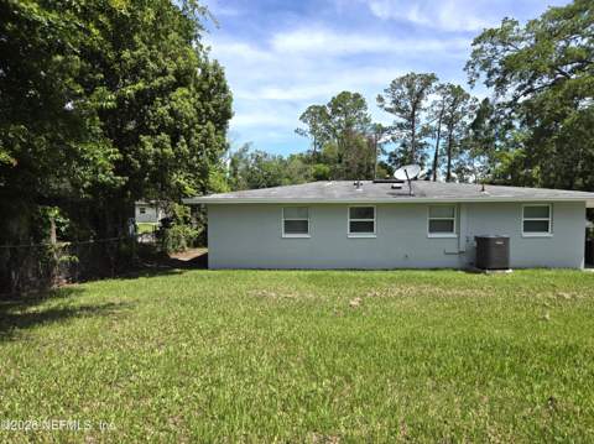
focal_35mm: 23
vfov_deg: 58.8
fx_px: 394
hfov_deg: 74.0
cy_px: 222
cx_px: 297
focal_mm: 5.4
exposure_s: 1/1973
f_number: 1.8
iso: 25
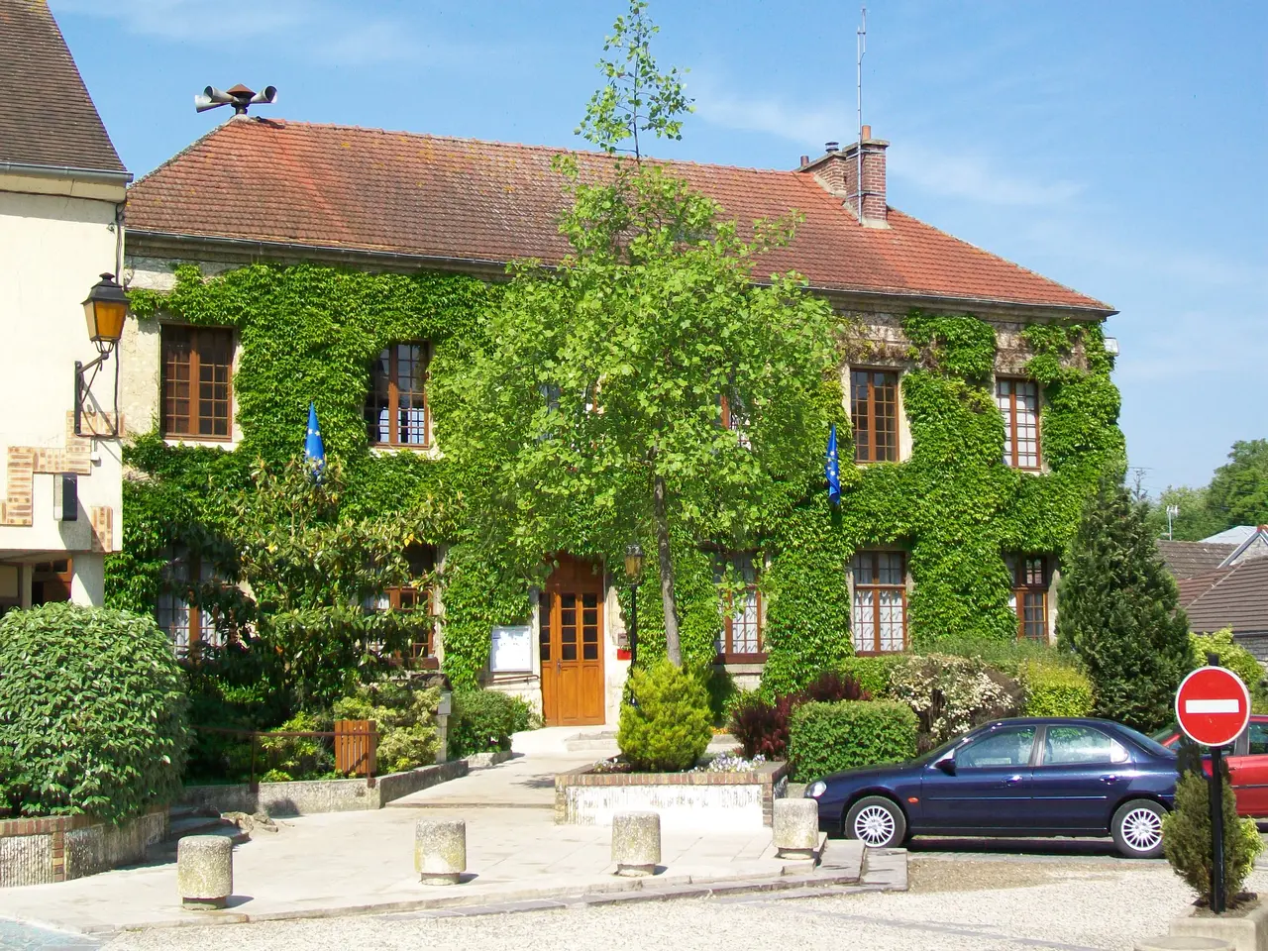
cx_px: 634
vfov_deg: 27.5
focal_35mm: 53
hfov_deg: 36.2
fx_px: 1941
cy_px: 476
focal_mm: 9.5
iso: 64
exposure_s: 1/640
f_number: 3.4
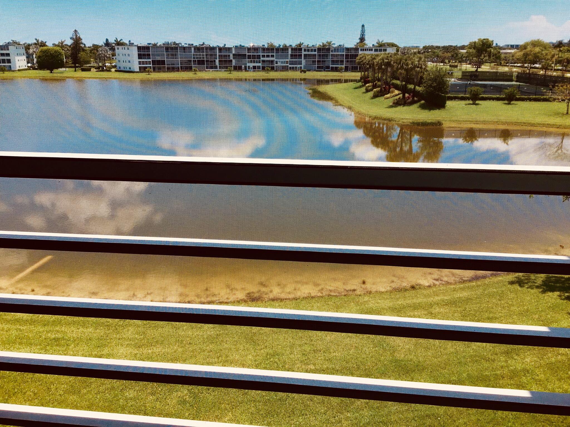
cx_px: 285
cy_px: 214
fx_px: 510
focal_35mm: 31
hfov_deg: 58.4
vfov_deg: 45.4
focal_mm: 3.3
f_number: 2.4
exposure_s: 1/1045
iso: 25
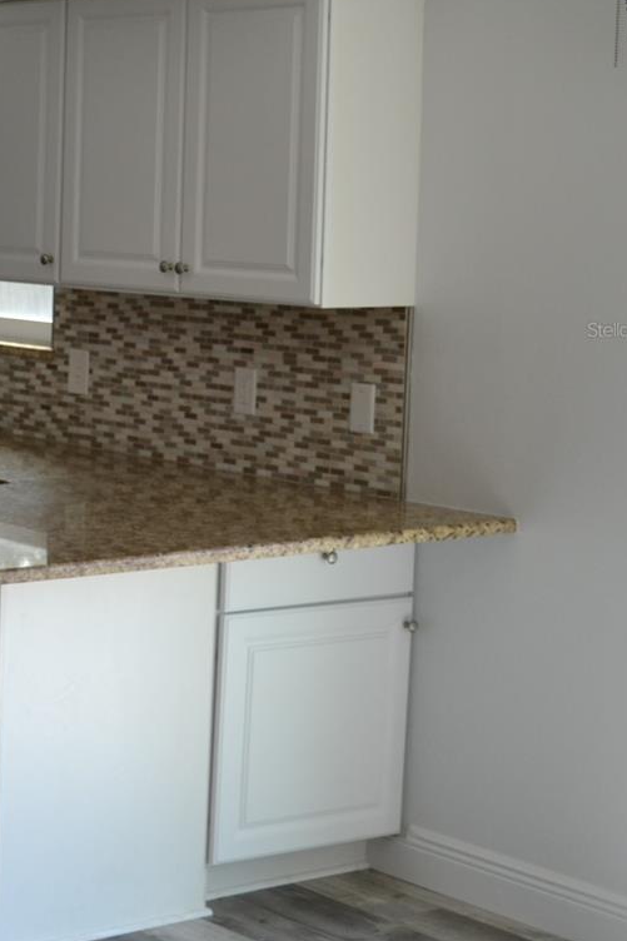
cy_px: 329
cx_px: -327
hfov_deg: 15.2
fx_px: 2169
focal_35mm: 83
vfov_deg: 24.4
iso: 400
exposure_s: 1/100
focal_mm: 26
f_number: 5
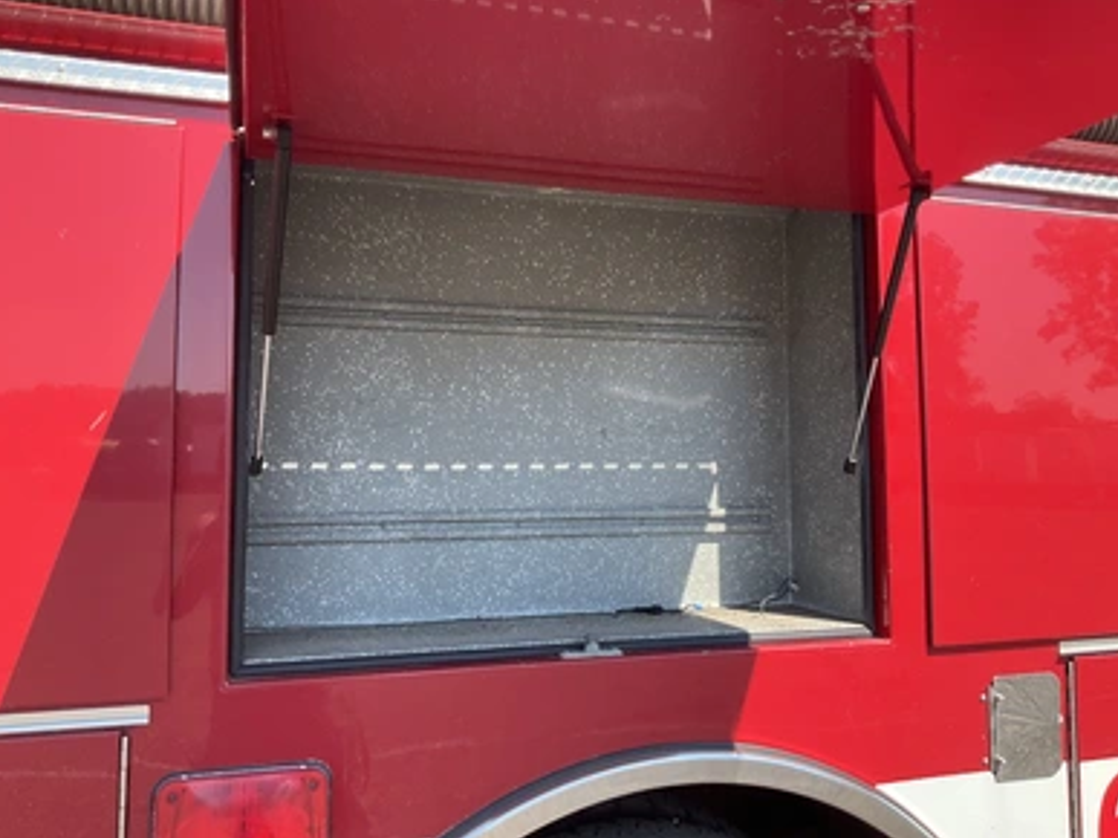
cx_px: 563
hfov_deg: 60.0
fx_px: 969
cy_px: 407
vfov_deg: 46.8
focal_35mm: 30
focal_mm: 3
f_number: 1.8
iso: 25
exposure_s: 1/351
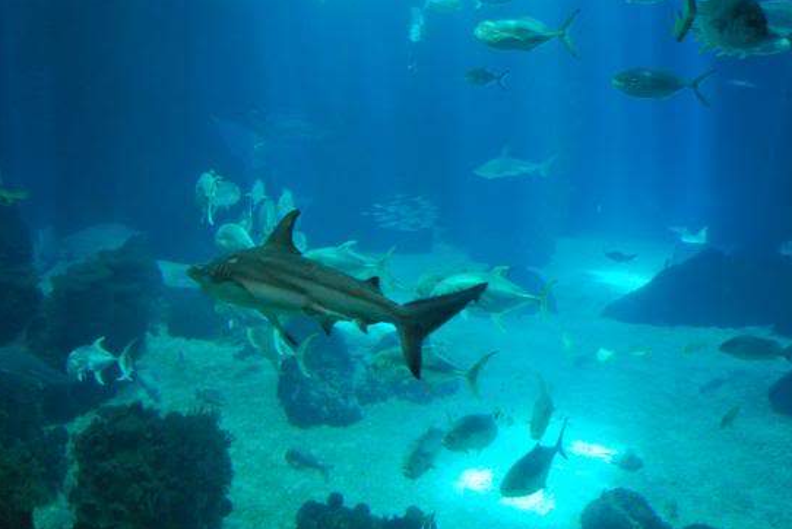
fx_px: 858
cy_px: 285
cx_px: 348
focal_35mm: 39
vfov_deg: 34.2
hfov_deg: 49.4
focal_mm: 22
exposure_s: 1/60
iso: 1600
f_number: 3.8
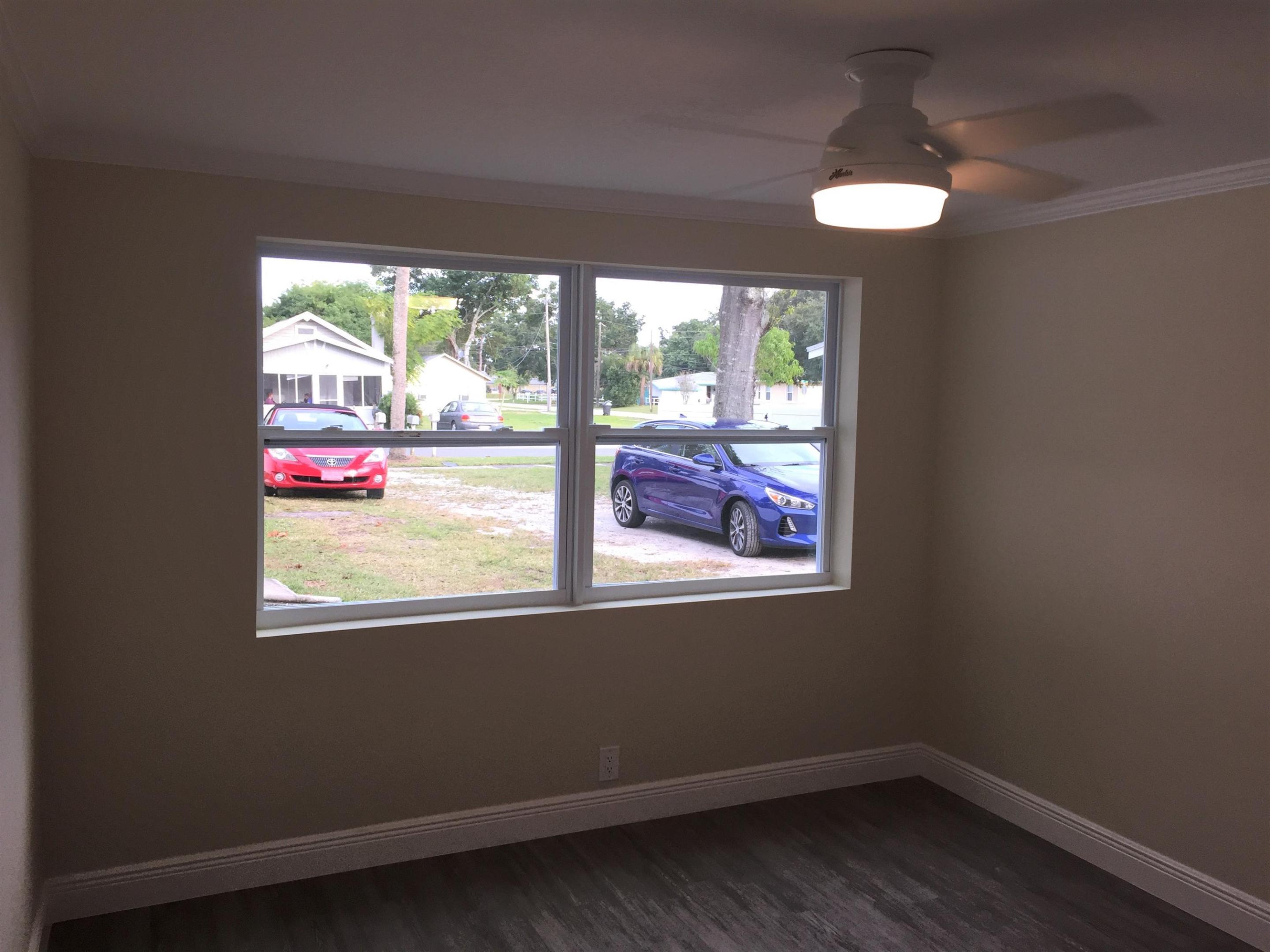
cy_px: 476
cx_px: 635
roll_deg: -1.5
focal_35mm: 29
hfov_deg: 61.7
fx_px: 1064
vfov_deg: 48.2
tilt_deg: -4.3
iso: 64
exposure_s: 1/120
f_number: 2.2
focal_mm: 4.15
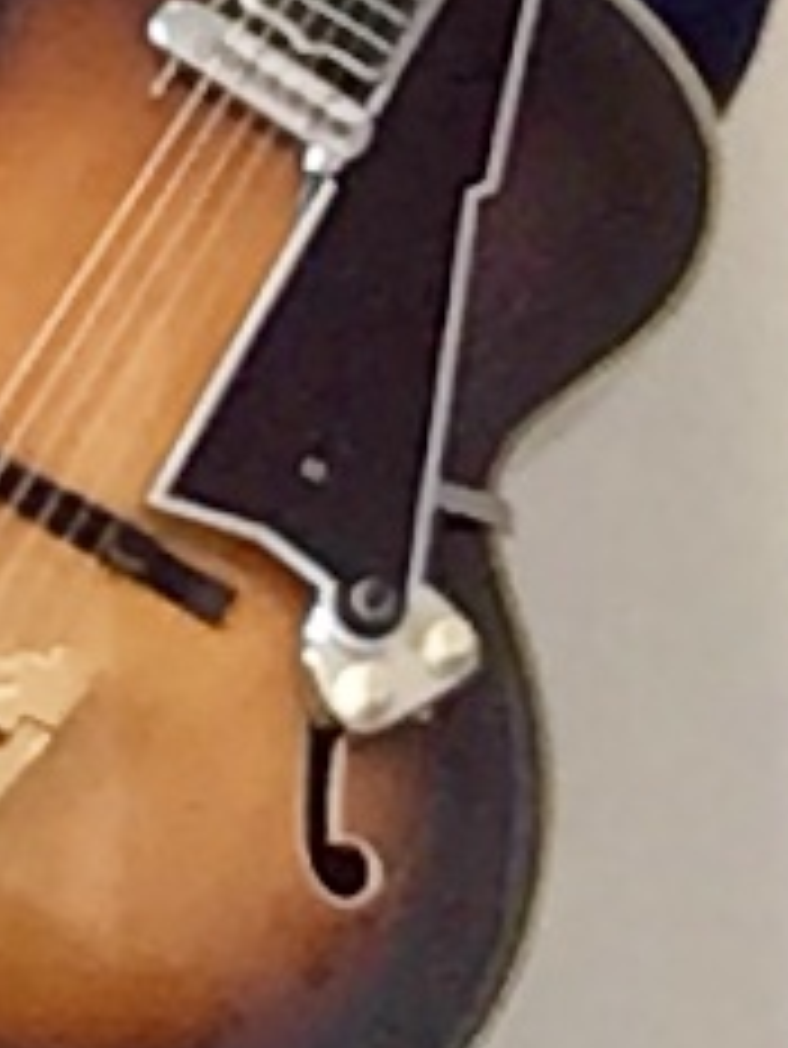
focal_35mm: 89
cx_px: 257
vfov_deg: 21.9
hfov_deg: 16.6
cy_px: 342
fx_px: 2699
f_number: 2.4
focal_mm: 2.15
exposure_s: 1/33
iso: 100
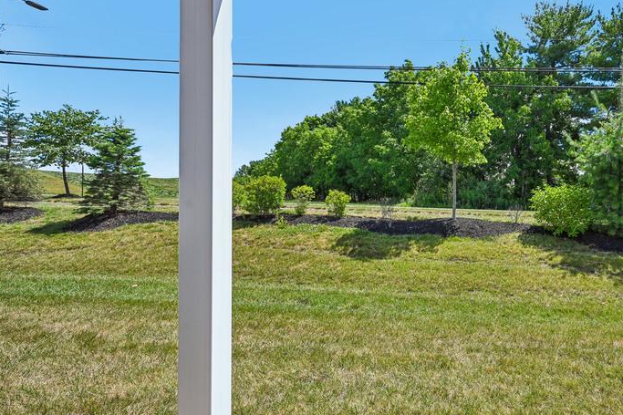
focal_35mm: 24
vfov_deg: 53.1
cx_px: 463
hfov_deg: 69.2
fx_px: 415
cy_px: 208
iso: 800
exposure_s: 1/1250
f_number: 8
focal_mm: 16
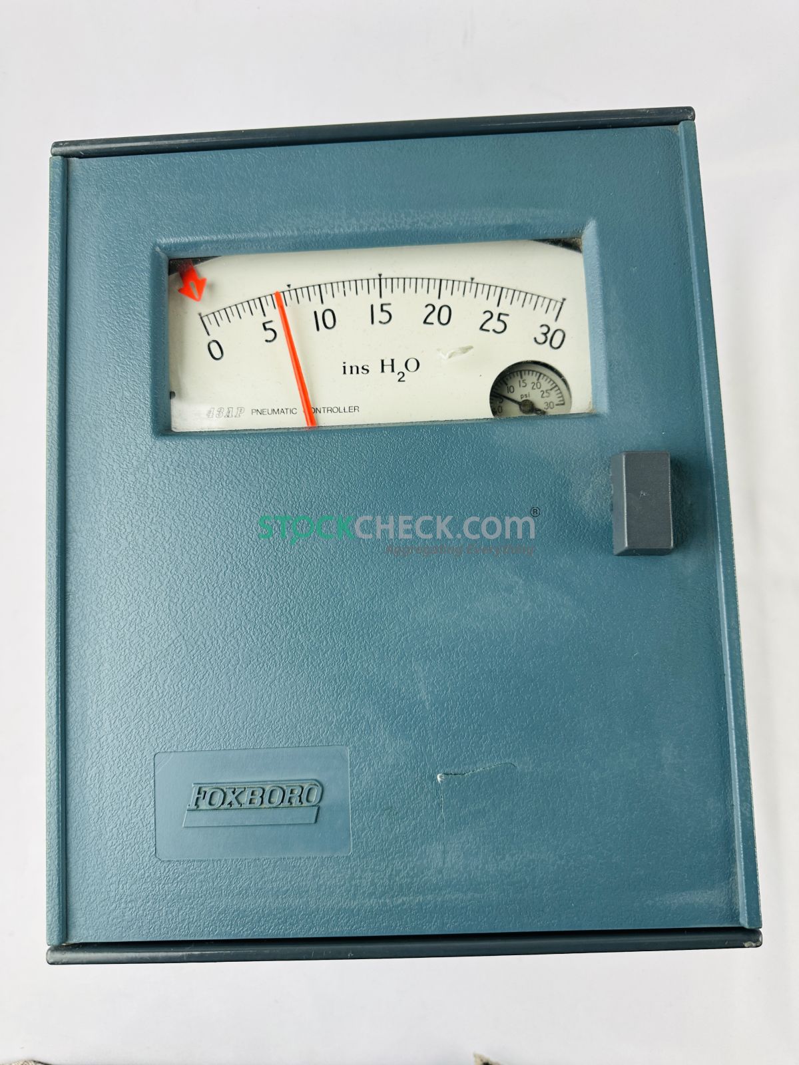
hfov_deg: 56.8
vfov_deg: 71.6
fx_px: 739
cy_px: 532
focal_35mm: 24
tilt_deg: -83.9
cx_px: 400
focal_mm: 6.86
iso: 100
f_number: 1.78
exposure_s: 1/120
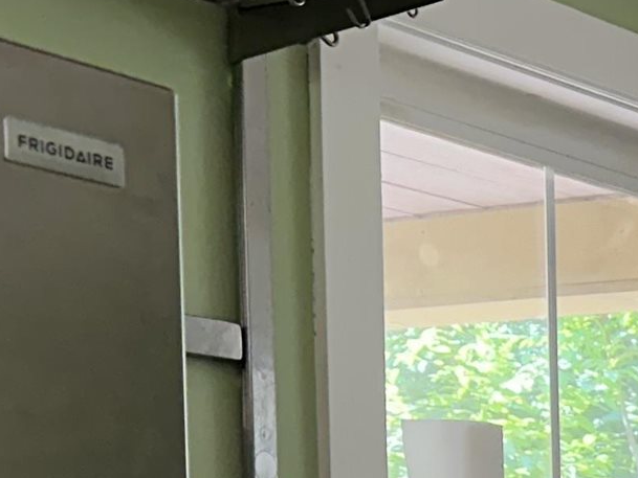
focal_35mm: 121
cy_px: 975
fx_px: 2231
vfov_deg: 11.1
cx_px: 1286
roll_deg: -1.6
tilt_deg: -6.0
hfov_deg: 13.8
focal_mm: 6.86
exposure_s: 1/120
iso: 200
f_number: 1.78
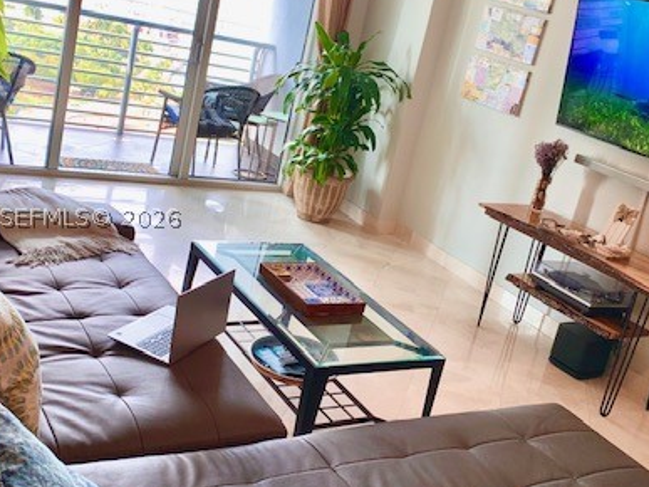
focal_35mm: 43
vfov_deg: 33.5
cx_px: 381
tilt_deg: -14.5
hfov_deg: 43.7
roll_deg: -13.8
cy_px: 217
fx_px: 806
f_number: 1.8
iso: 64
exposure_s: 1/120
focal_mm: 4.25
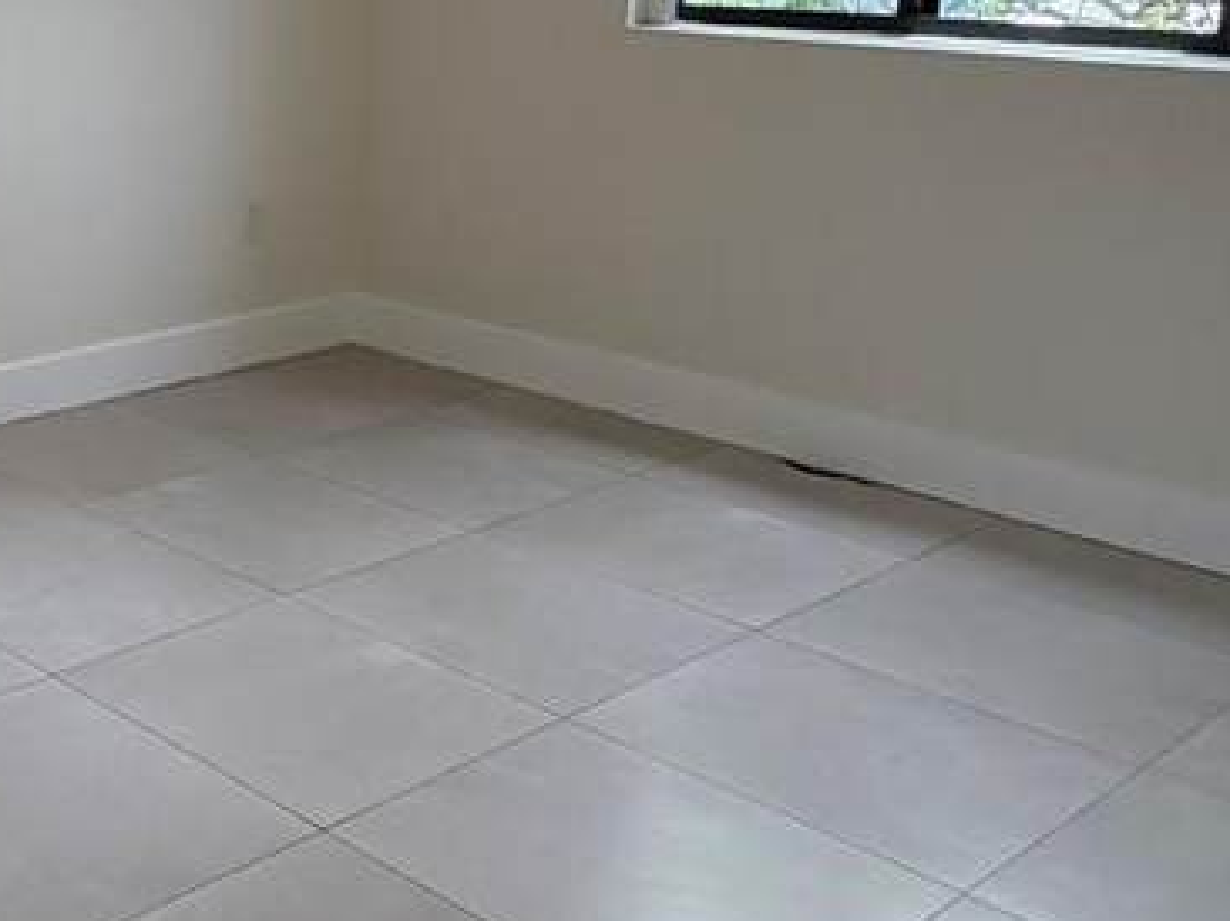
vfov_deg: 28.6
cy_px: 104
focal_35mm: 49
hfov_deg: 32.8
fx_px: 1740
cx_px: -208
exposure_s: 1/120
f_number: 2.2
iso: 80
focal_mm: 2.22
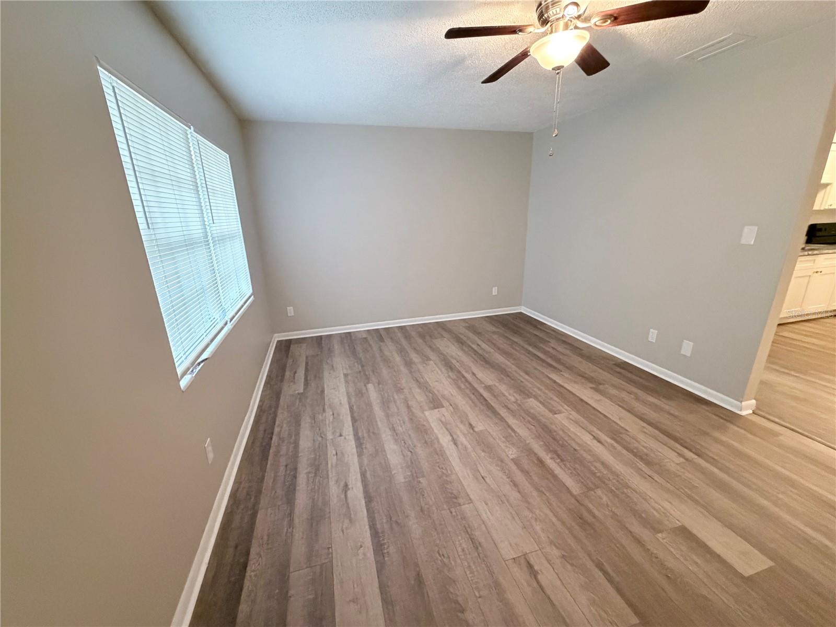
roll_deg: +2.3
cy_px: 314
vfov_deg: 85.7
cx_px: 418
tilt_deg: -17.3
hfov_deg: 102.1
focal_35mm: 14
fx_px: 338
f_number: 2.2
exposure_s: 1/60
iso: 800
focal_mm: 2.22
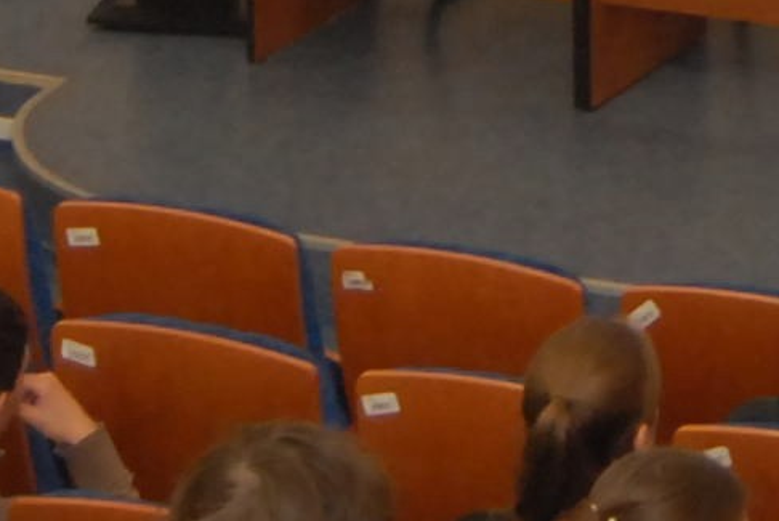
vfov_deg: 4.3
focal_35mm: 311
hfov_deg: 6.6
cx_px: 909
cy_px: -697
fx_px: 6736
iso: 800
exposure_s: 1/60
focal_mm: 26
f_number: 6.3
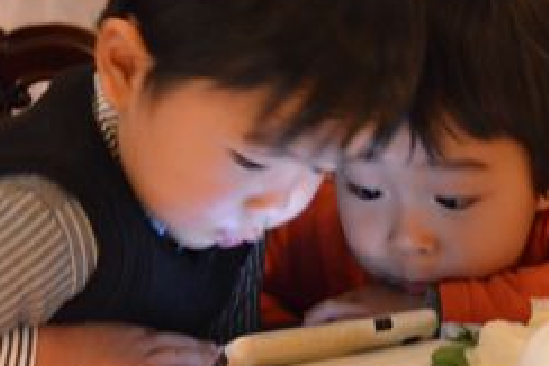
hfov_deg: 19.7
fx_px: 1571
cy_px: 146
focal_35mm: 103
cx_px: 410
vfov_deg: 13.3
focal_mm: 35
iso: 3200
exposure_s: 1/8
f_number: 4.5
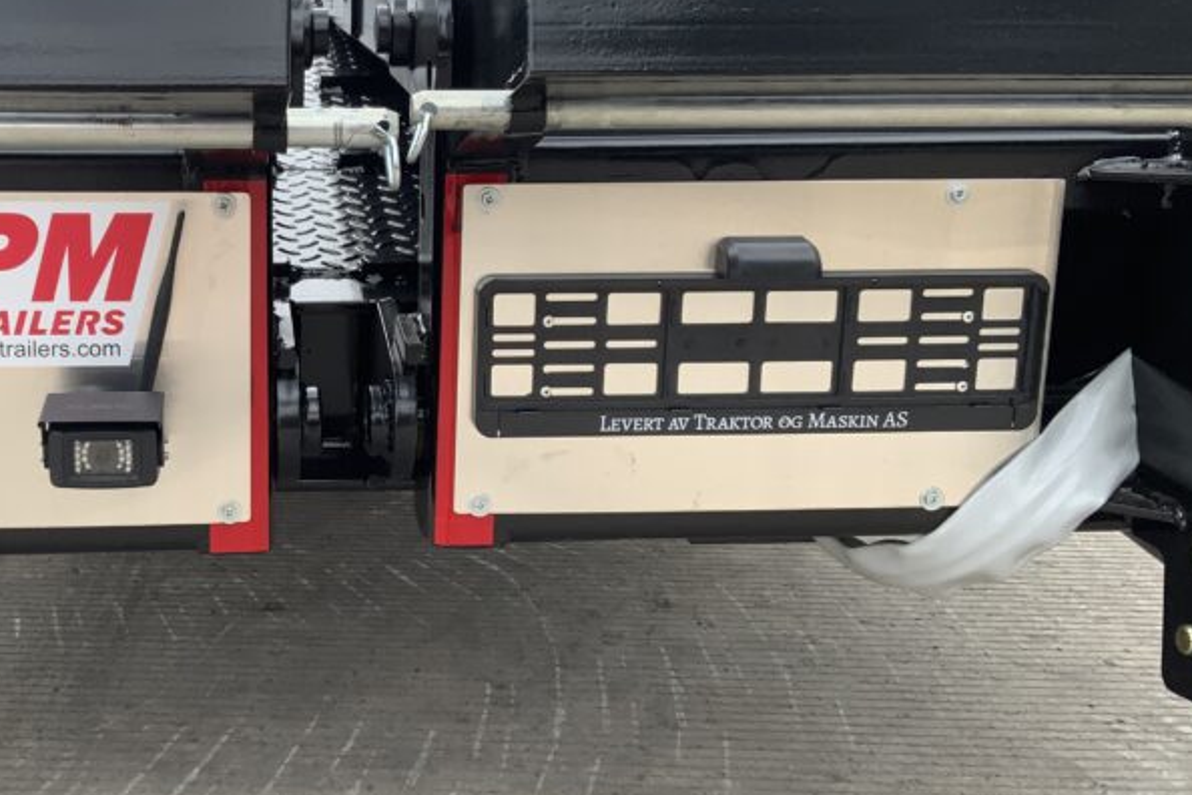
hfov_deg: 37.4
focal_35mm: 52
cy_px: 424
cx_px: 321
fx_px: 1722
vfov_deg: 26.0
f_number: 1.8
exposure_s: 1/495
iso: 16
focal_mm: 3
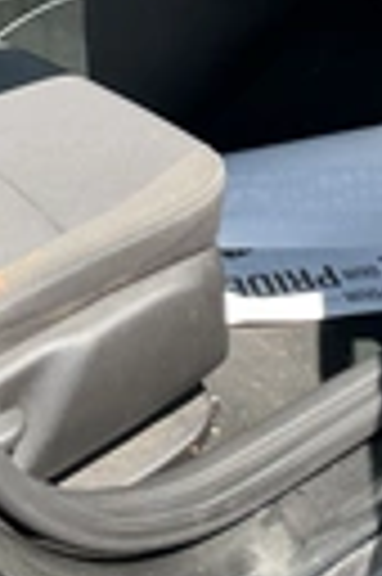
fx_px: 1452
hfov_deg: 15.0
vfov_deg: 21.3
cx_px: 247
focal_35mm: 91
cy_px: -50
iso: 25
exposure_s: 1/342
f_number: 1.8
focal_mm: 3
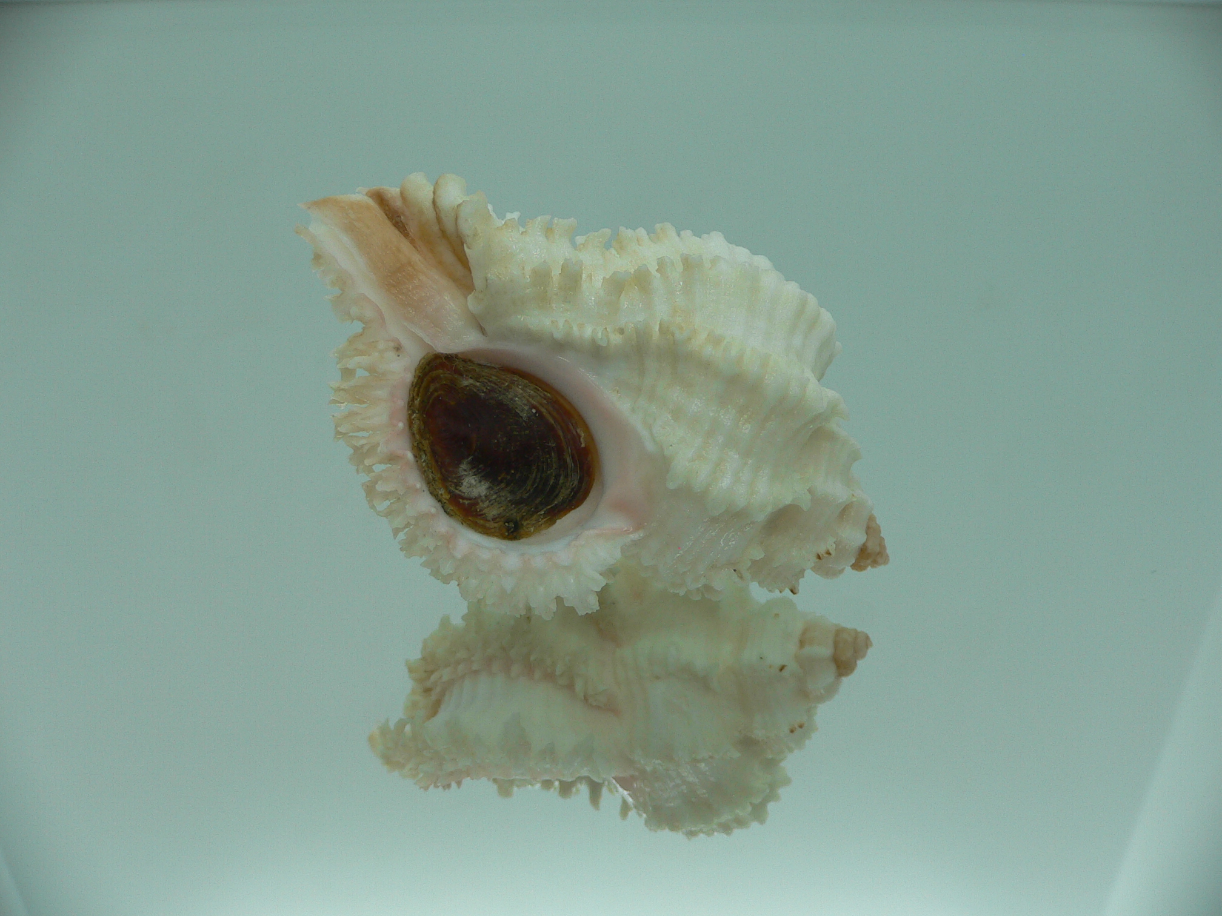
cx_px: 611
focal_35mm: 35
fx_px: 1236
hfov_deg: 52.6
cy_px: 458
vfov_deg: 40.7
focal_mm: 4.6
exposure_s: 1/80
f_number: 2.8
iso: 80
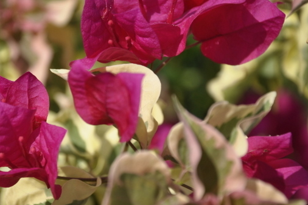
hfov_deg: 12.4
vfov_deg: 8.3
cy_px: 85
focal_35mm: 166
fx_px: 1420
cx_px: 103
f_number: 5.3
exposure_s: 1/1250
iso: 200
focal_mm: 70
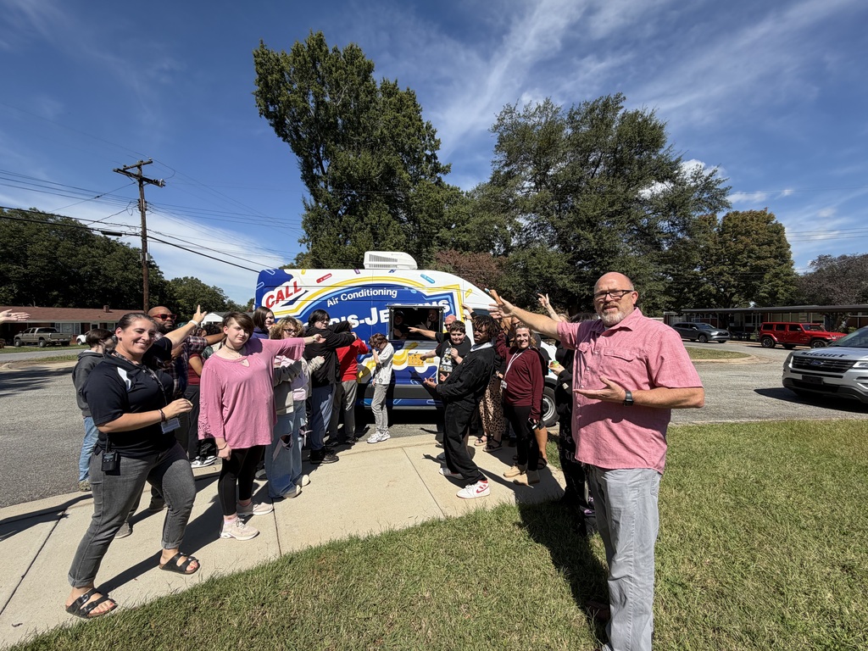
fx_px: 351
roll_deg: +0.5
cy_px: 326
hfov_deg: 102.1
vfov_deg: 85.7
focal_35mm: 14
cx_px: 434
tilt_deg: -0.1
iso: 25
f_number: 2.2
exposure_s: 1/770
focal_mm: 2.22
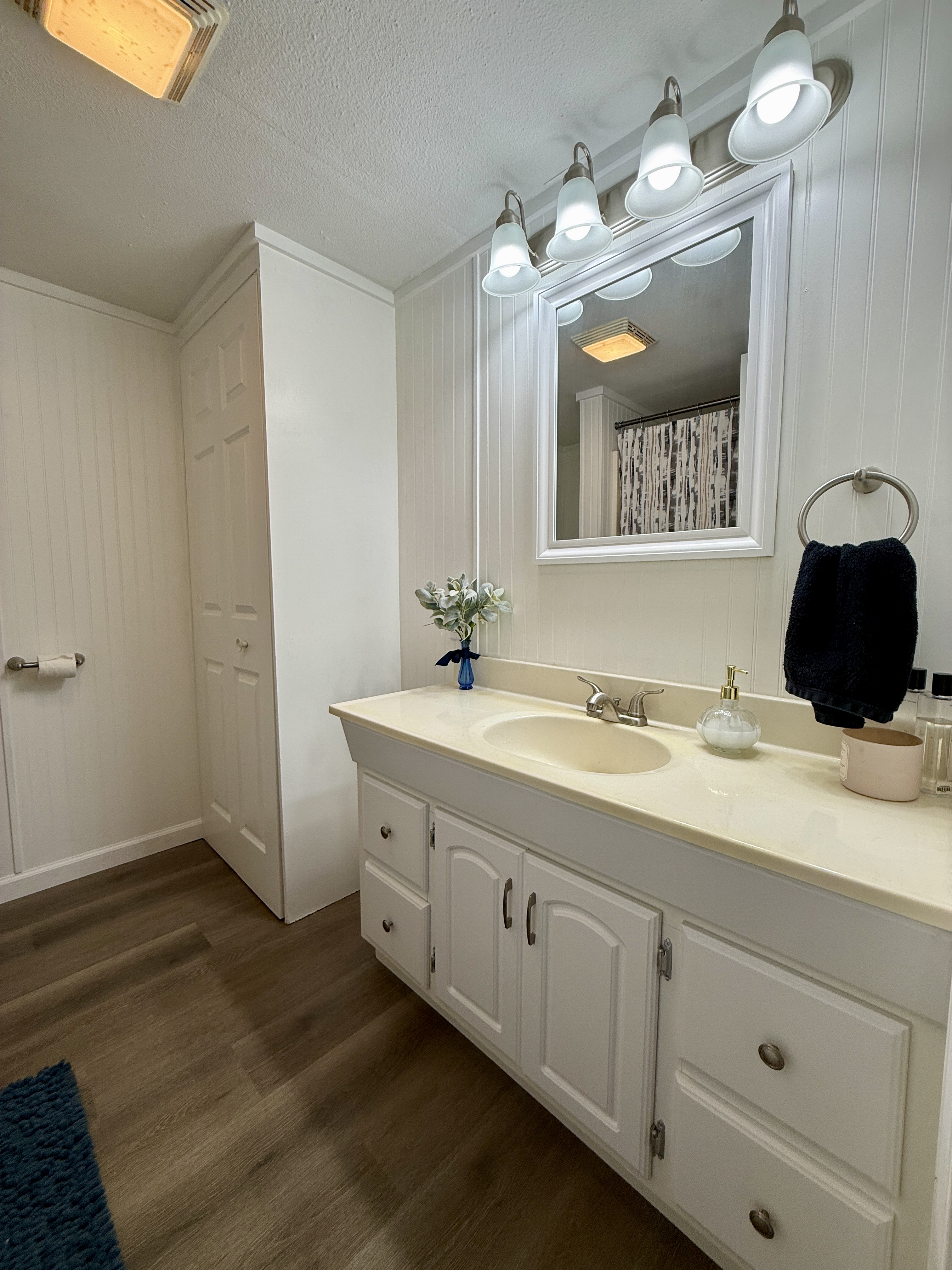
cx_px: 476
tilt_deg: -4.5
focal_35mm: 14
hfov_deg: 85.7
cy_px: 635
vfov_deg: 102.1
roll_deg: -0.8
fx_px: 513
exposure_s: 1/120
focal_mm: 2.22
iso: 64
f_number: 2.2
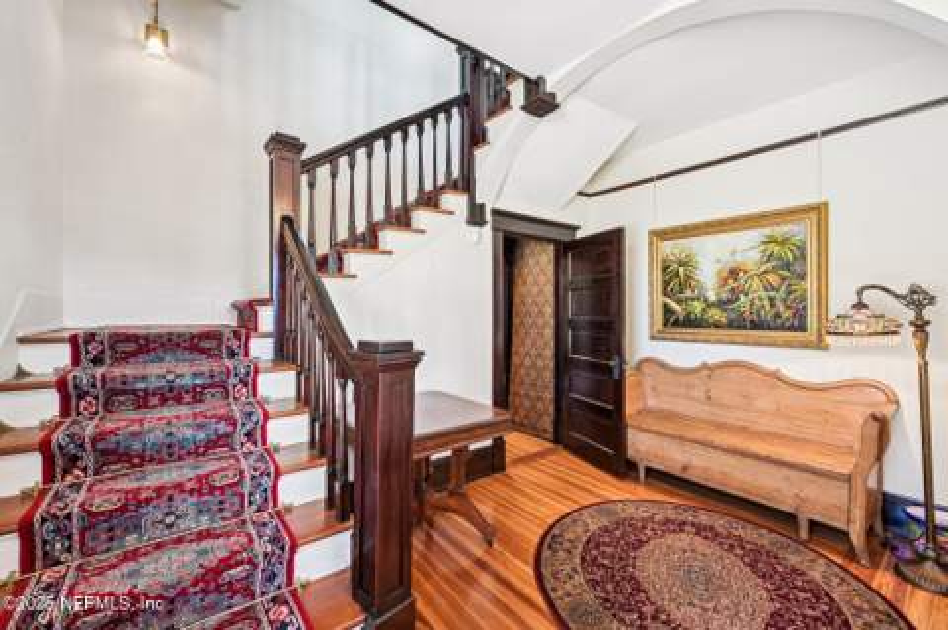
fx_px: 395
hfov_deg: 100.4
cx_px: 474
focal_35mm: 15
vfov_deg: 77.2
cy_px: 315
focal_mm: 15
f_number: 8
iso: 400
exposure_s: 1/4
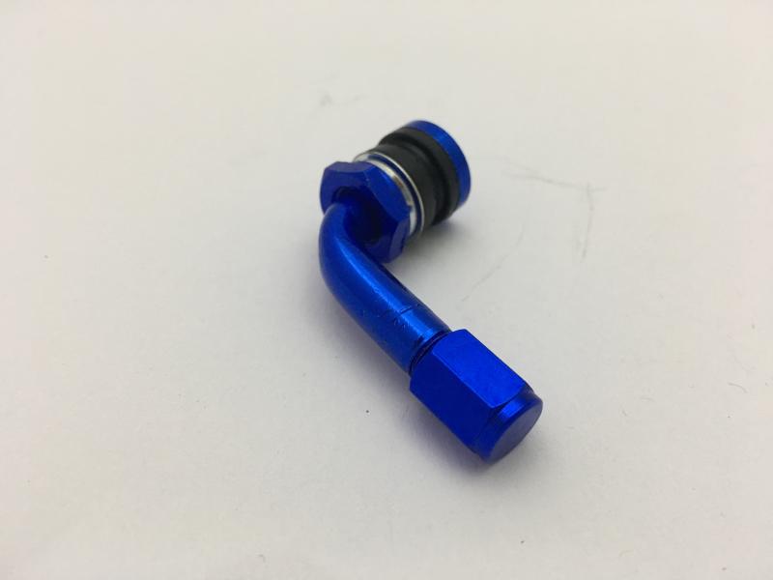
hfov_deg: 61.7
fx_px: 648
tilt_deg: -43.6
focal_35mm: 29
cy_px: 290
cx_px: 386
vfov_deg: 48.2
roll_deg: +0.6
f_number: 2.2
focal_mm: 4.15
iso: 100
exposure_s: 1/30
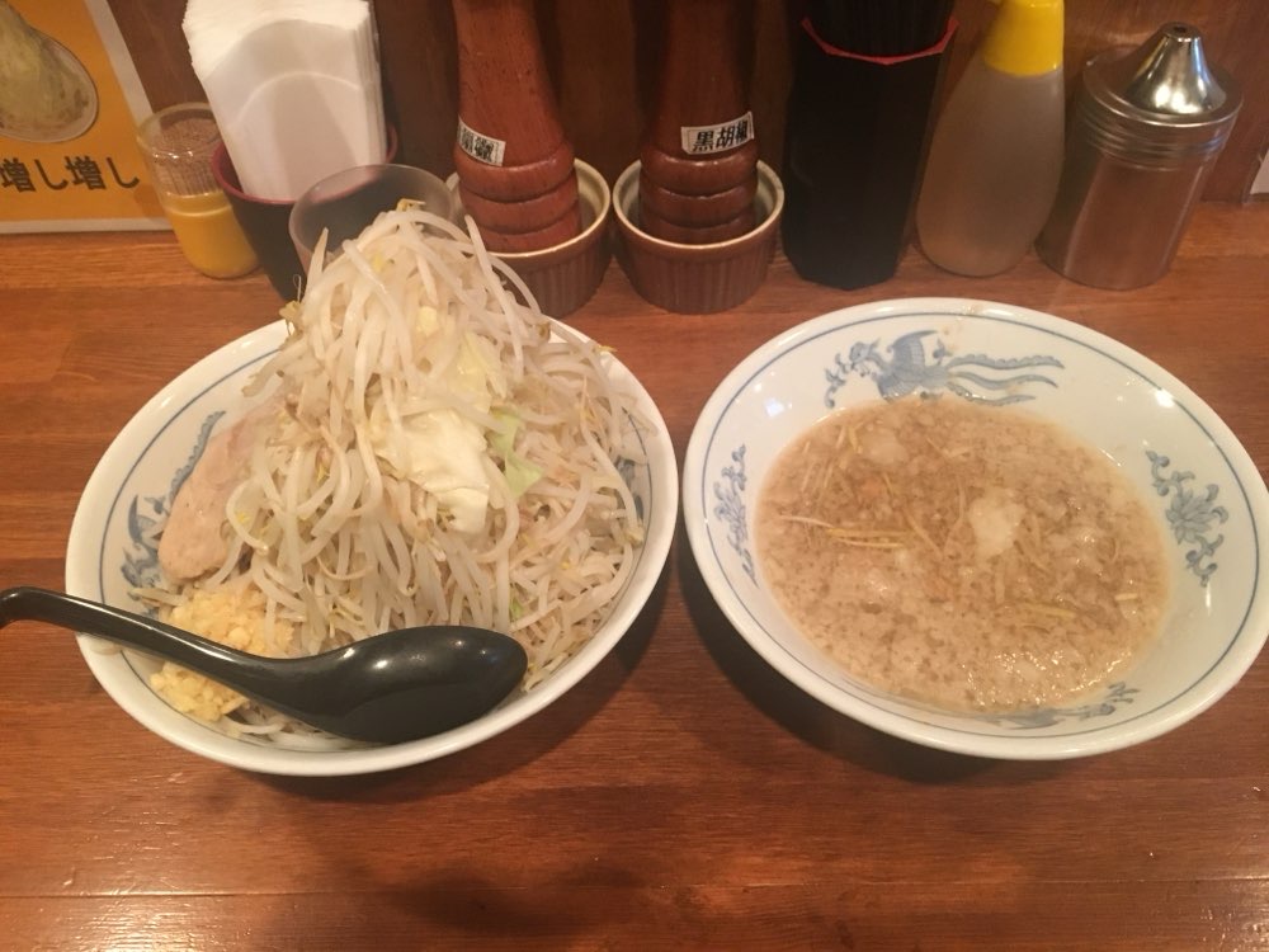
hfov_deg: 61.7
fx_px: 1063
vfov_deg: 48.2
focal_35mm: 29
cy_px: 476
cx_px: 634
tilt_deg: -49.7
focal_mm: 4.15
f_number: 2.2
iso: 200
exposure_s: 1/15
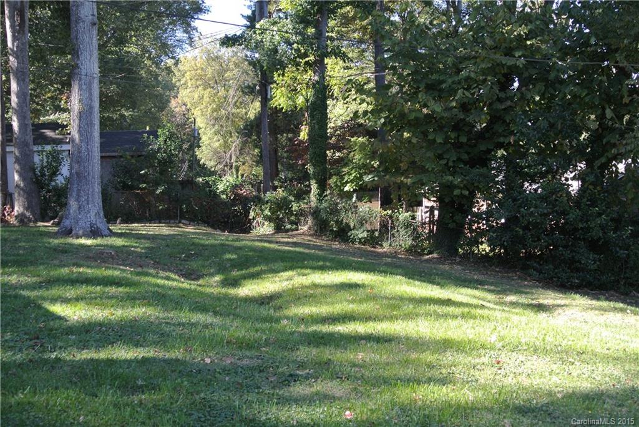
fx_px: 781
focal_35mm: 44
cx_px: 320
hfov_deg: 44.5
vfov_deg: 30.6
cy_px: 214
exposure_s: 1/125
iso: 125
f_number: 4.2
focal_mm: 16.3
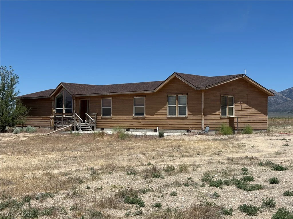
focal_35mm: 52
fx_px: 440
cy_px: 110
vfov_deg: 28.0
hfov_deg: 36.8
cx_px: 146
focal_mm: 5.96
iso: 32
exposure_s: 1/3937
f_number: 1.6
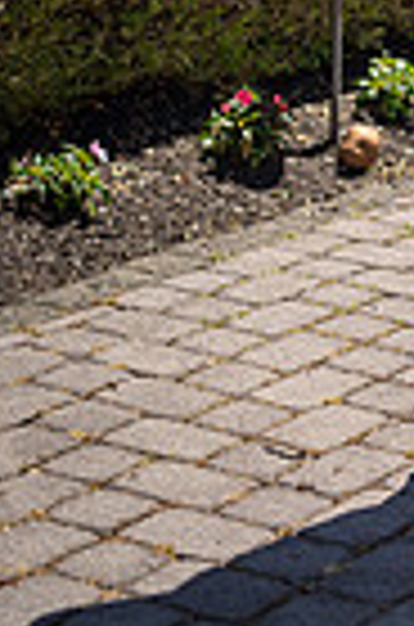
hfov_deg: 9.7
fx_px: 2358
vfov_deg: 14.2
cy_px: -293
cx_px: 655
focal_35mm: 136
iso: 100
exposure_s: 1/2500
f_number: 3.2
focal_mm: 42
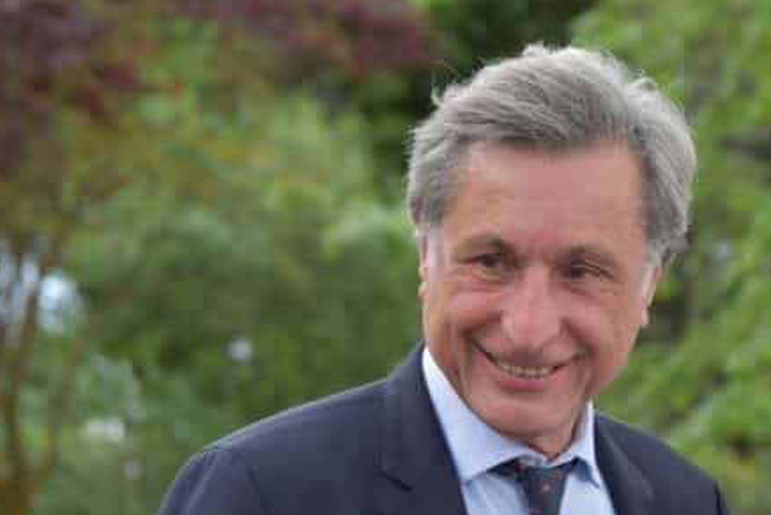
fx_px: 3535
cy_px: 352
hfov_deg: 12.4
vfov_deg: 8.3
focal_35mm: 165
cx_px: 479
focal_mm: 80
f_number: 5.3
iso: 800
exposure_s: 1/500
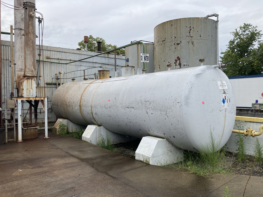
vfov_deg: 49.7
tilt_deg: -1.3
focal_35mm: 28
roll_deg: -1.2
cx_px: 132
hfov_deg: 63.4
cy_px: 98
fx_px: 213
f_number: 1.8
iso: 20
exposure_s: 1/1021
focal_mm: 3.99
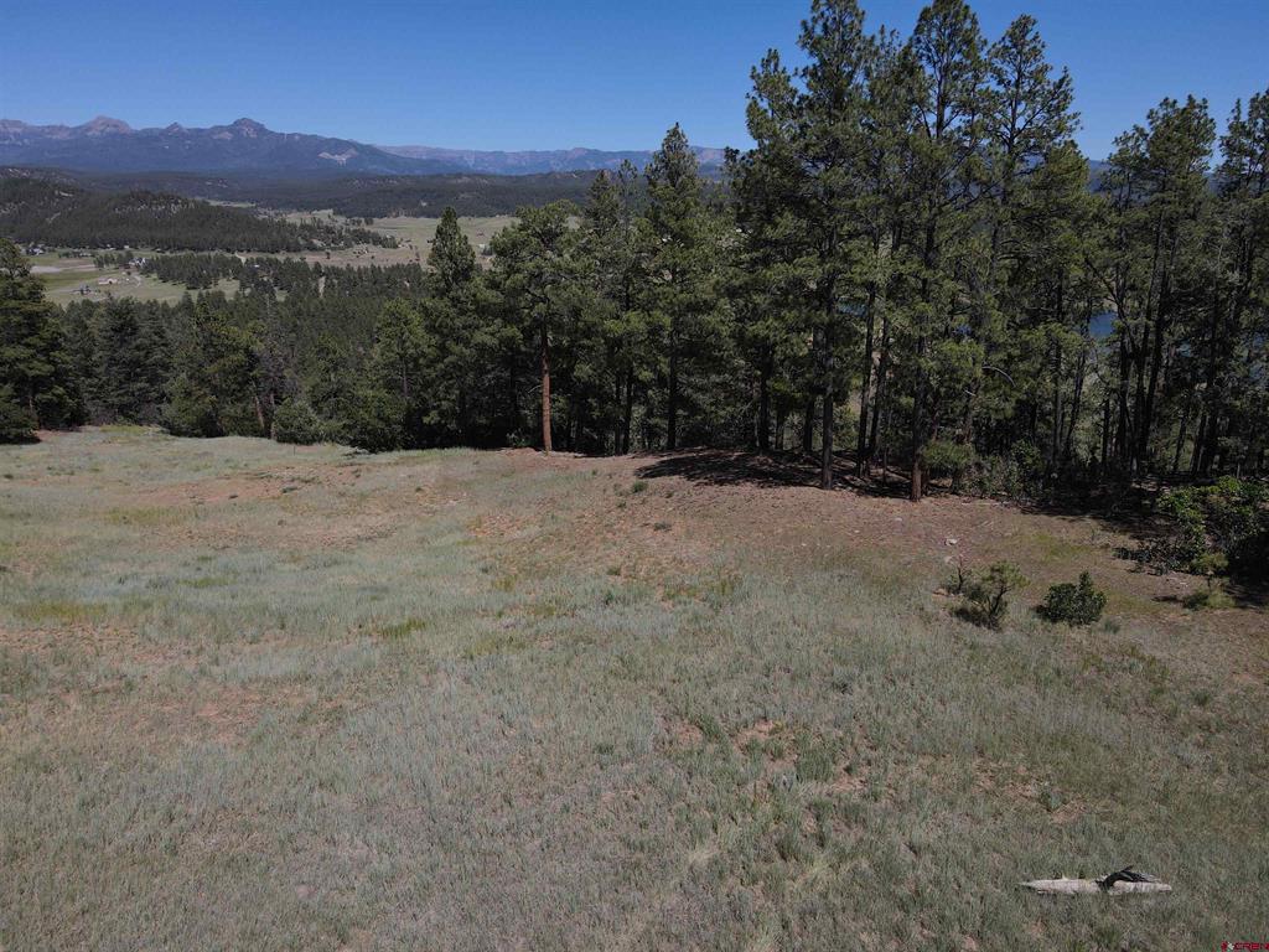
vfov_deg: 56.8
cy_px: 476
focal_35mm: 24
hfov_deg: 71.6
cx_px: 634
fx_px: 880
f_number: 2.8
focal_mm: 4.5
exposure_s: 1/1250
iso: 100
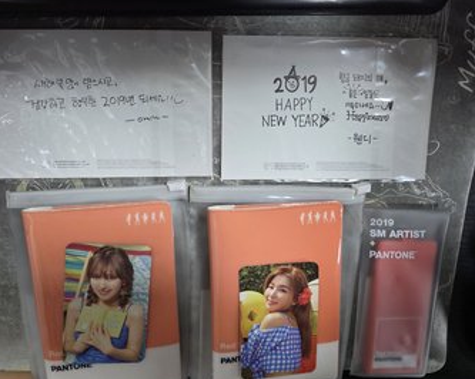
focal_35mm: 27
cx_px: 214
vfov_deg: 53.1
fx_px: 379
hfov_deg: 64.0
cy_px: 199
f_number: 1.7
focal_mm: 6.3
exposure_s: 1/120
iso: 320
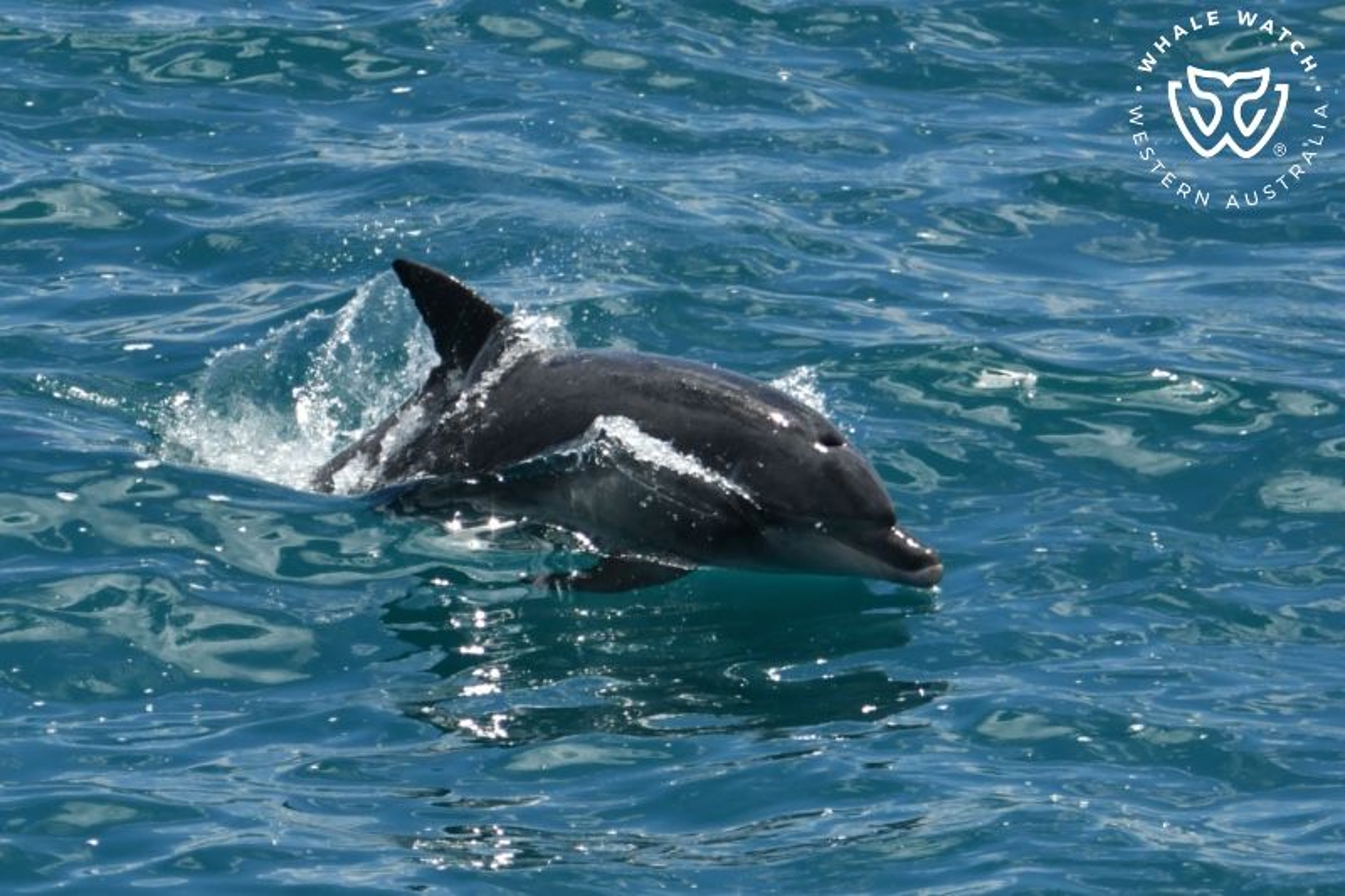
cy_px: 448
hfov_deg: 7.9
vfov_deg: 5.3
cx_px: 672
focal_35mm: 260
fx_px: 9711
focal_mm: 260
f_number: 5.6
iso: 560
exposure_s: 1/8000
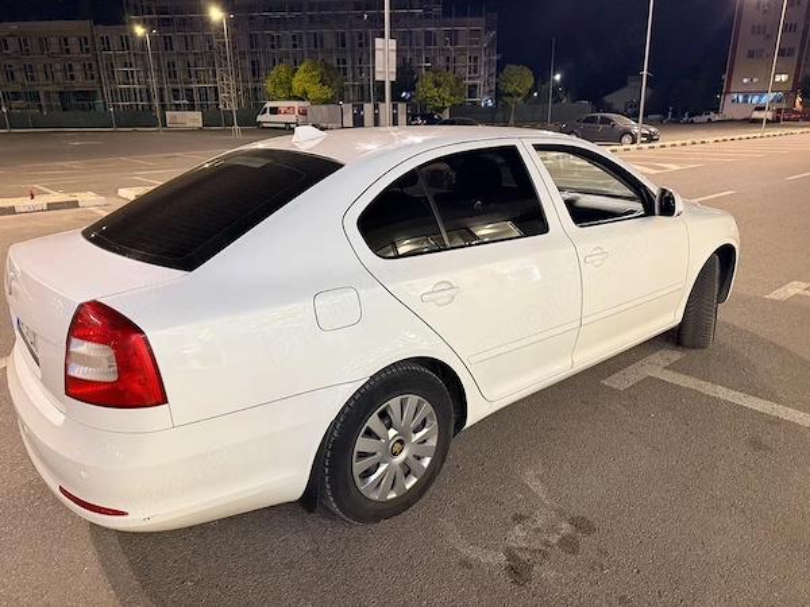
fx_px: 562
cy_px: 304
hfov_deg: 71.6
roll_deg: +0.3
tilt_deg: -19.8
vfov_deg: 56.8
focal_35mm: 24
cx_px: 405
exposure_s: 1/50
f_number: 1.78
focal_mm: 6.76
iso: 400
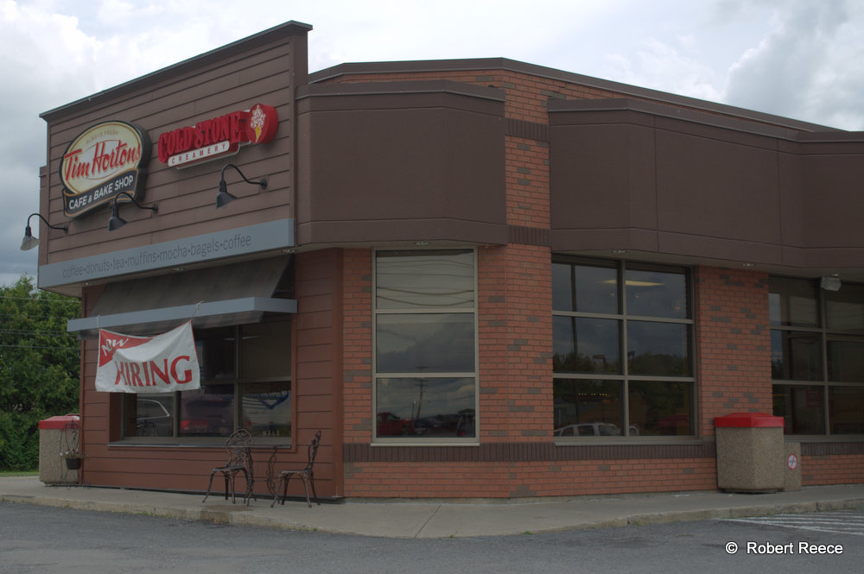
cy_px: 287
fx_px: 1259
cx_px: 432
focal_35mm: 52
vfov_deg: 25.7
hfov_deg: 37.9
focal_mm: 35
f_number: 5.6
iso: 100
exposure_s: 1/200
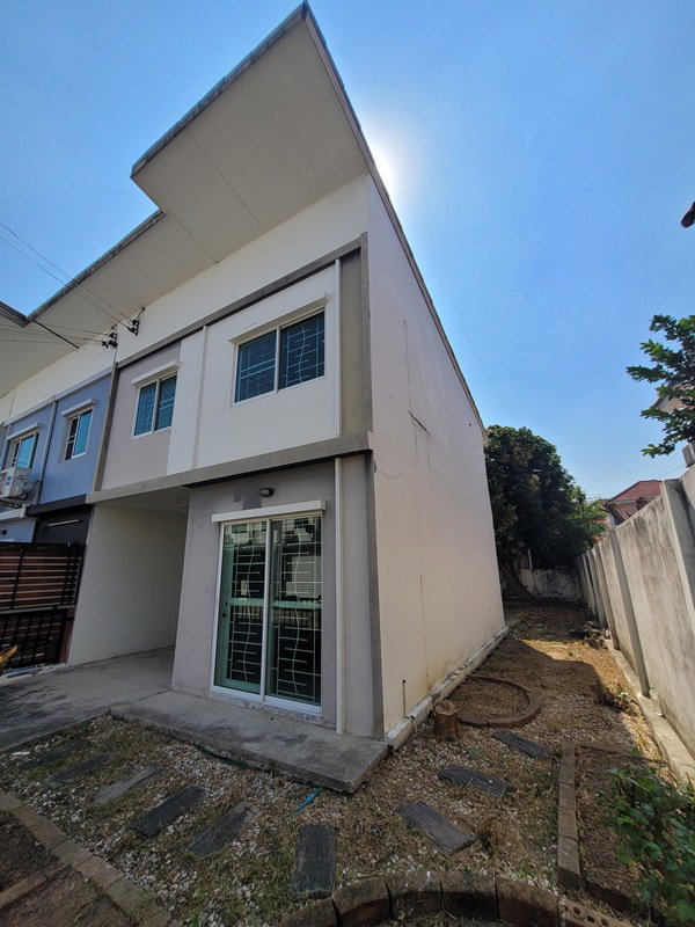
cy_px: 464
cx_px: 348
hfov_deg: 89.9
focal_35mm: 13
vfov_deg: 106.2
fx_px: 348
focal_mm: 1.74
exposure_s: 1/2134
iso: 40
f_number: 2.2
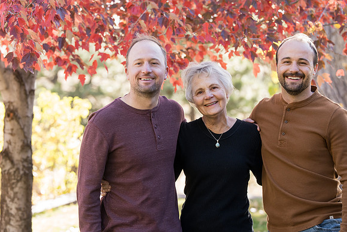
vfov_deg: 9.4
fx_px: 1408
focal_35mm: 146
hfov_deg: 14.1
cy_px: 116
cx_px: 174
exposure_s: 1/250
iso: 1000
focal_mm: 146
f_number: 5.6
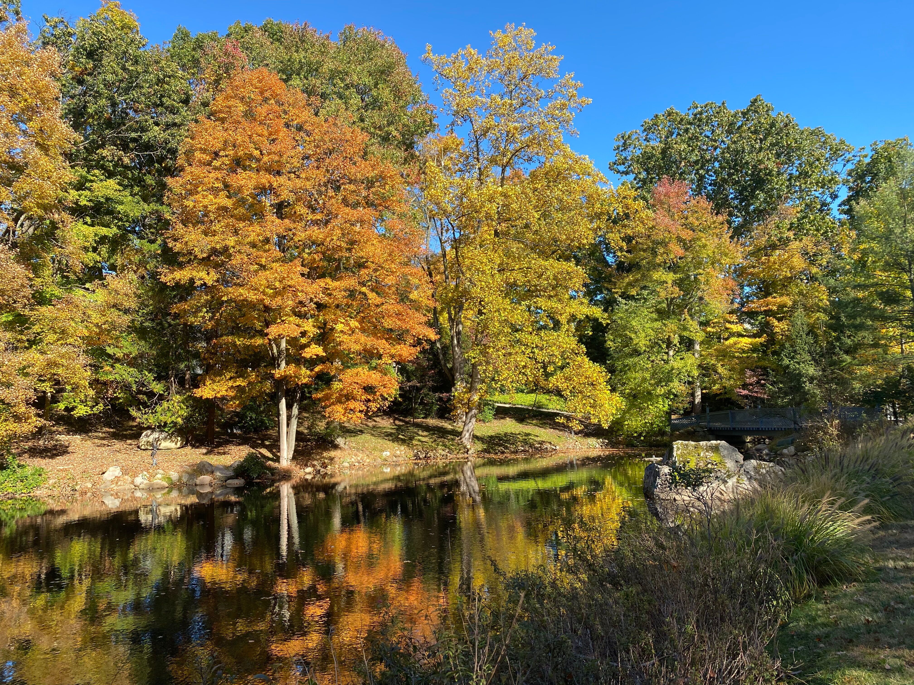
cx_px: 457
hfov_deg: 67.3
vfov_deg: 53.1
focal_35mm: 26
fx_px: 687
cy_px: 342
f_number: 1.8
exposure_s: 1/912
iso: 32
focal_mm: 4.25
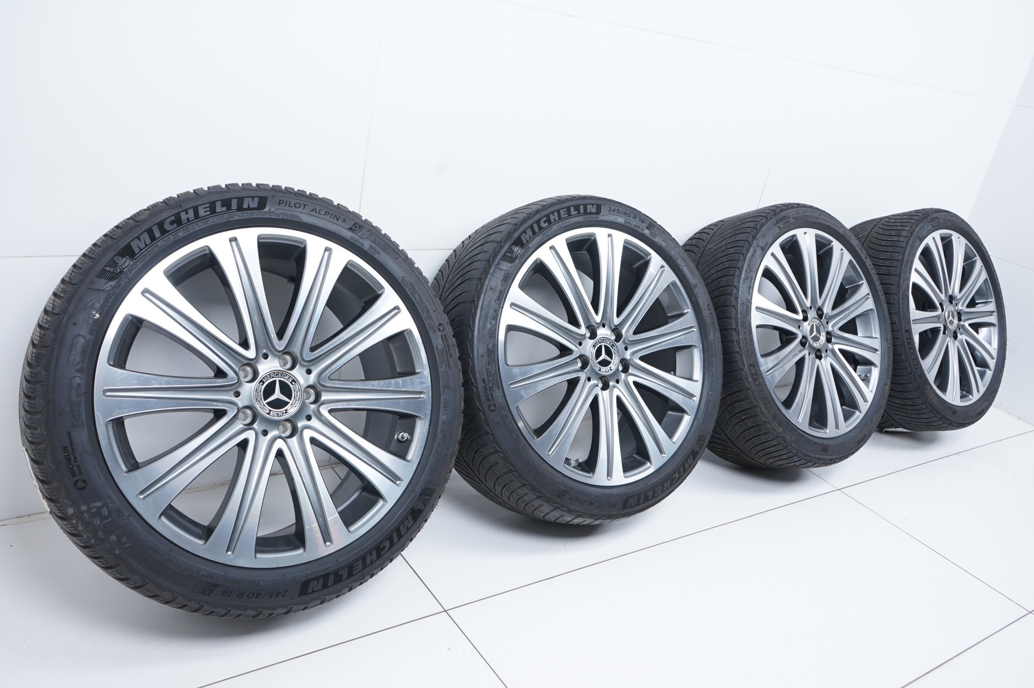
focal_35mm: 29
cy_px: 344
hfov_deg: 63.7
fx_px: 832
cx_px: 517
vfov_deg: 44.9
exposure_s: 1/100
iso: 250
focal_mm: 29
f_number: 7.1
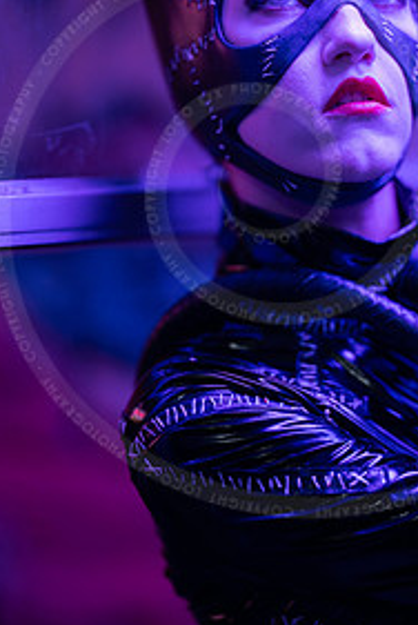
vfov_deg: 15.0
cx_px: 289
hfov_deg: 10.1
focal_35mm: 136
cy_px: 229
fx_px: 2363
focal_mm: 85
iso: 400
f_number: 1.2
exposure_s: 1/250
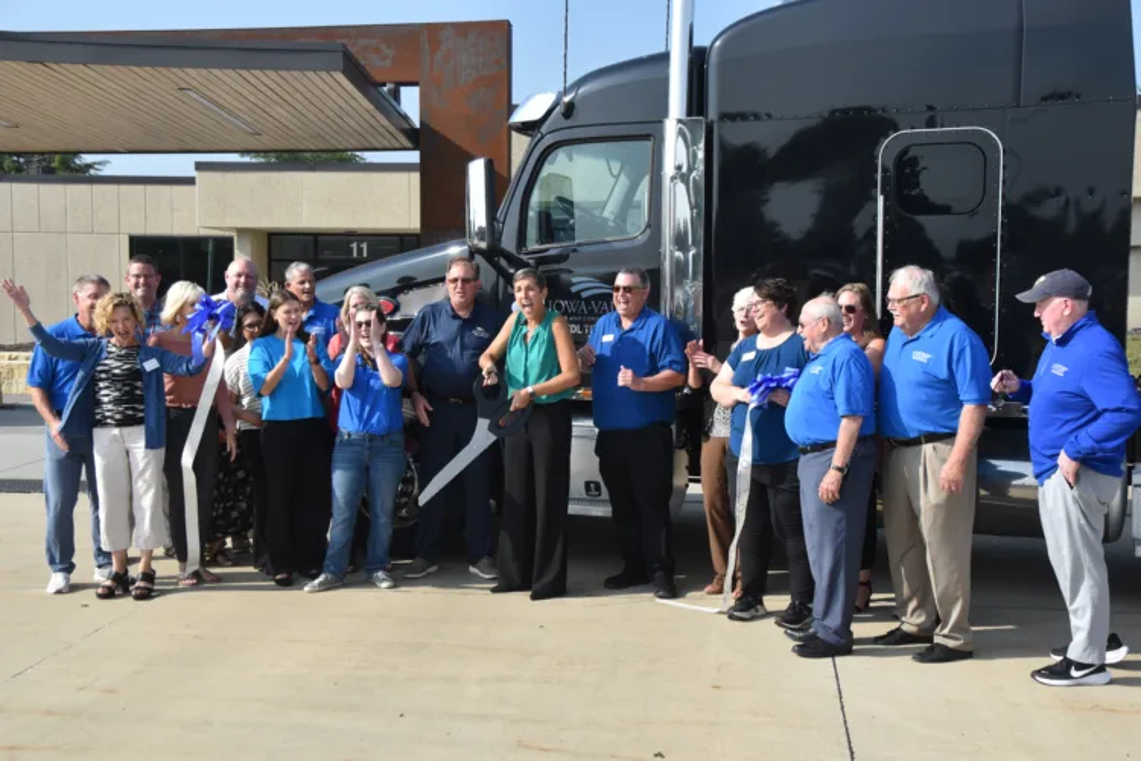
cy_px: 380
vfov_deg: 29.9
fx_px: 1426
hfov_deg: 43.6
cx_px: 570
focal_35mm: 45
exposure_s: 1/1600
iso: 400
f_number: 5.6
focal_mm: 30
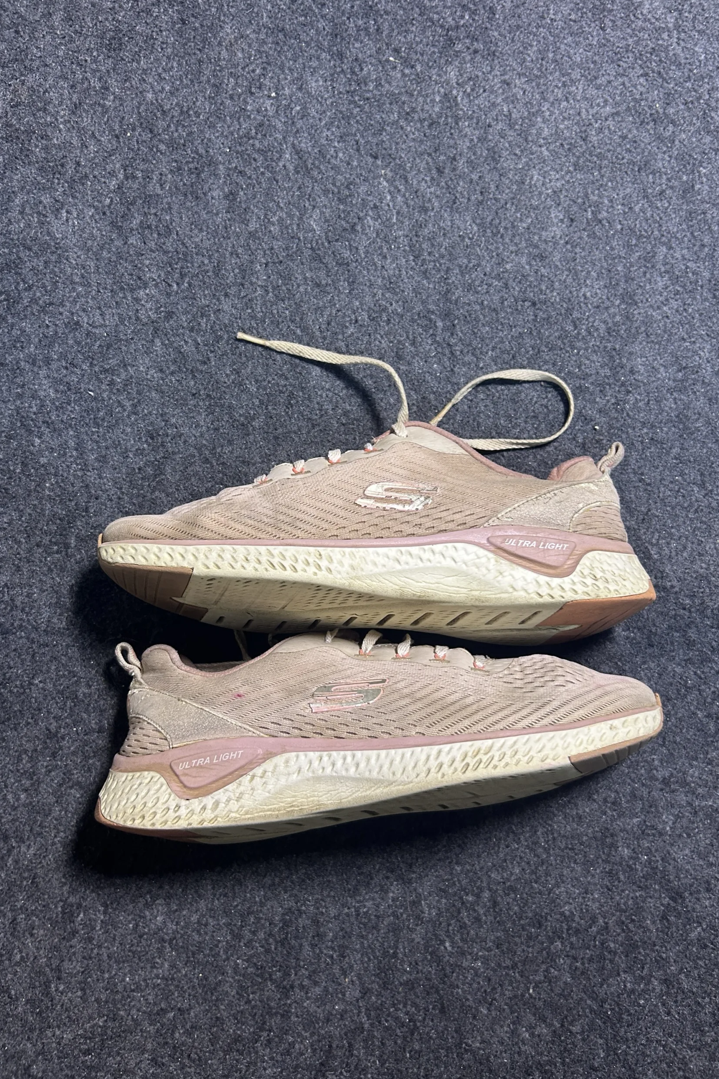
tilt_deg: -66.7
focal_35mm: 28
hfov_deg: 46.4
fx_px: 839
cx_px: 348
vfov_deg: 65.5
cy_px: 544
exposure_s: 1/50
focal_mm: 5.7
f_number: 1.5
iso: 160
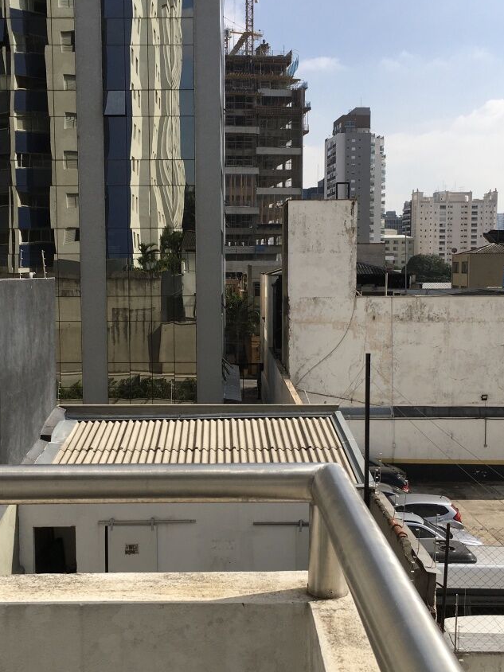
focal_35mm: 44
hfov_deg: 32.8
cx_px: 217
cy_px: 347
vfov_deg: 42.9
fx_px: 854
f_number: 2.2
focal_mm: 4.15
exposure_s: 1/2198
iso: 25
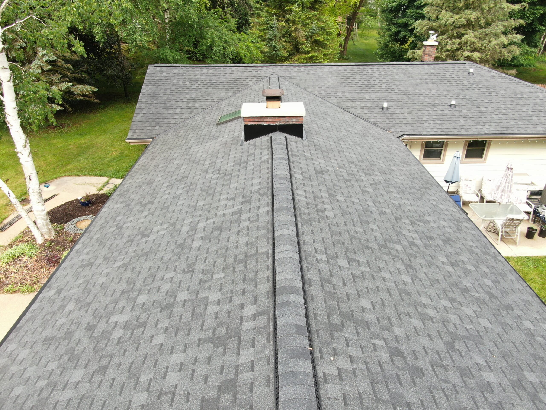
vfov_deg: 56.8
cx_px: 273
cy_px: 205
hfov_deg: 71.6
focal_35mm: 24
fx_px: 379
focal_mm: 4.39
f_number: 2.8
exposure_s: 1/200
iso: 100
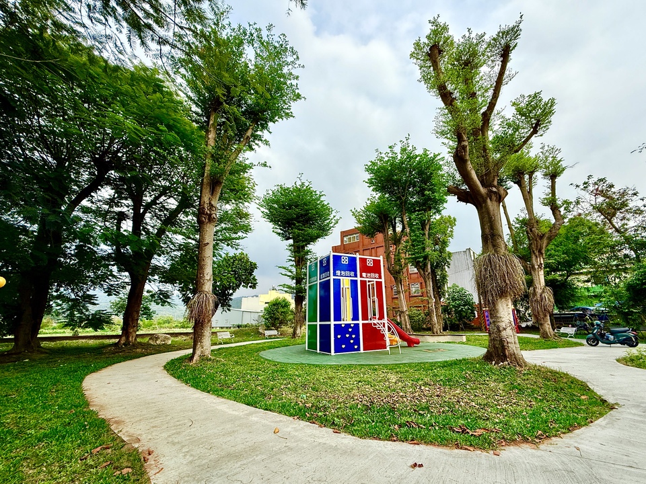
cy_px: 242
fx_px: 261
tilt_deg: +15.9
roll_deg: -1.0
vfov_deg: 85.7
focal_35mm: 14
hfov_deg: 102.1
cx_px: 323
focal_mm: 2.22
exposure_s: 1/1464
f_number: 2.2
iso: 50
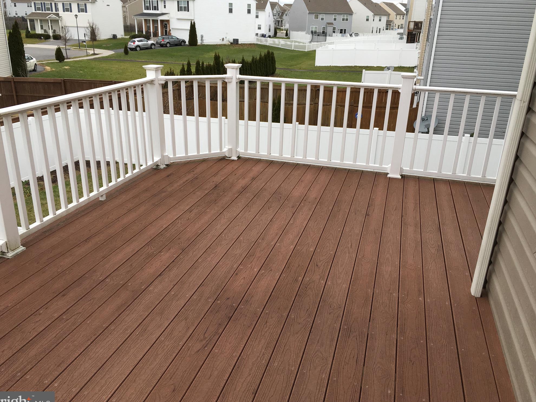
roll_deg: -1.3
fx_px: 465
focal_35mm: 30
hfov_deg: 60.0
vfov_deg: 46.8
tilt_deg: -20.7
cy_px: 206
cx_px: 264
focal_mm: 4.15
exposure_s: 1/366
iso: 25
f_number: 2.2
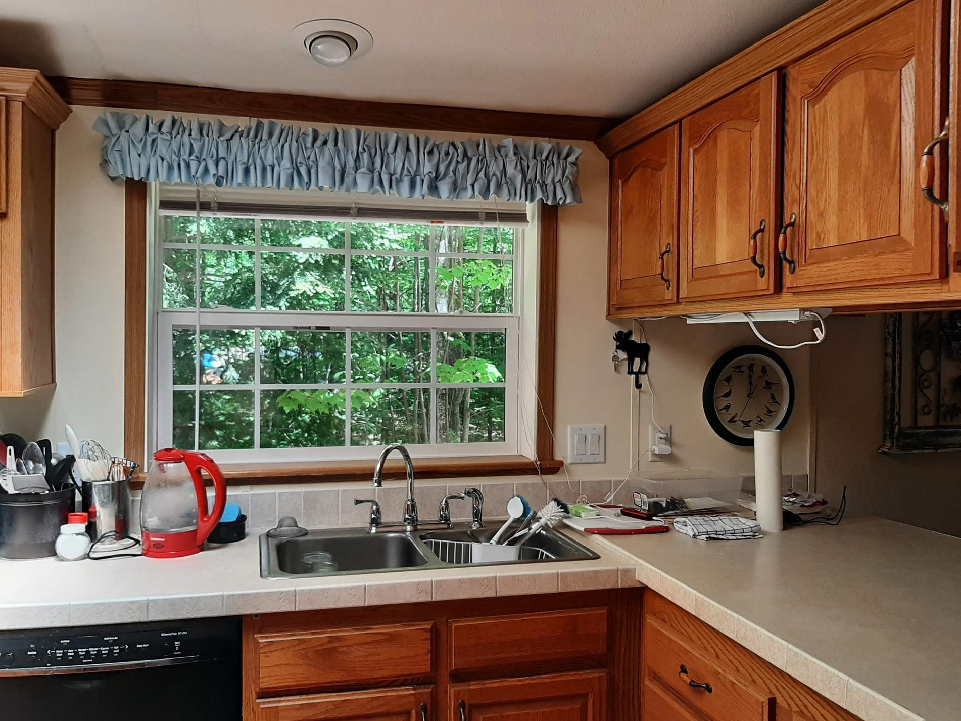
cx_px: 458
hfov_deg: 63.4
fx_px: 777
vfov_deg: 49.7
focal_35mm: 28
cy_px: 362
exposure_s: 1/133
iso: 40
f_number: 1.7
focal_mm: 3.93
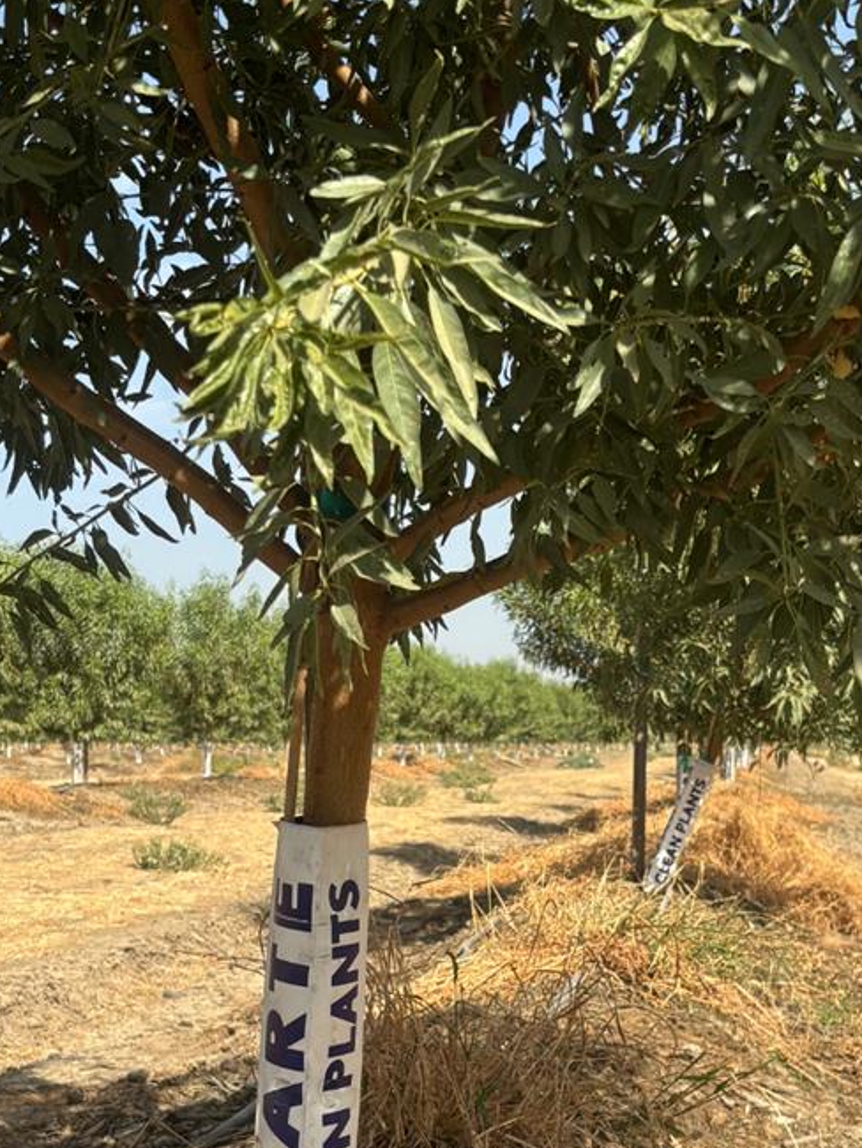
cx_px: 476
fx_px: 1991
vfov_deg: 31.8
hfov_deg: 24.4
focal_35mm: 60
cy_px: 803
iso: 50
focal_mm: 5.96
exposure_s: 1/2513
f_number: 1.6
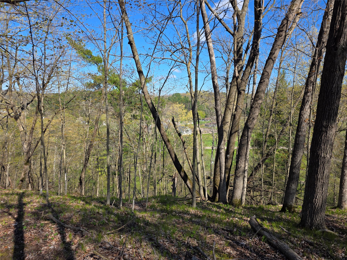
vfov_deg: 58.9
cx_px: 174
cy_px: 130
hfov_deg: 73.9
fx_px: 231
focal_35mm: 23
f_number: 1.7
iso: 80
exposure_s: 1/3409
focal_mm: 6.3
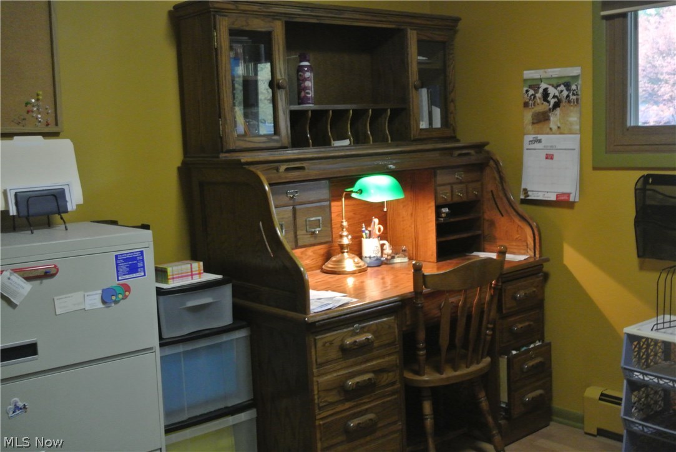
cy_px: 226
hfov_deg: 48.4
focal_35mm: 40
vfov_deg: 33.5
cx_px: 338
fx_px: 752
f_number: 4.2
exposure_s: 1/15
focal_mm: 15.1
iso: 1400
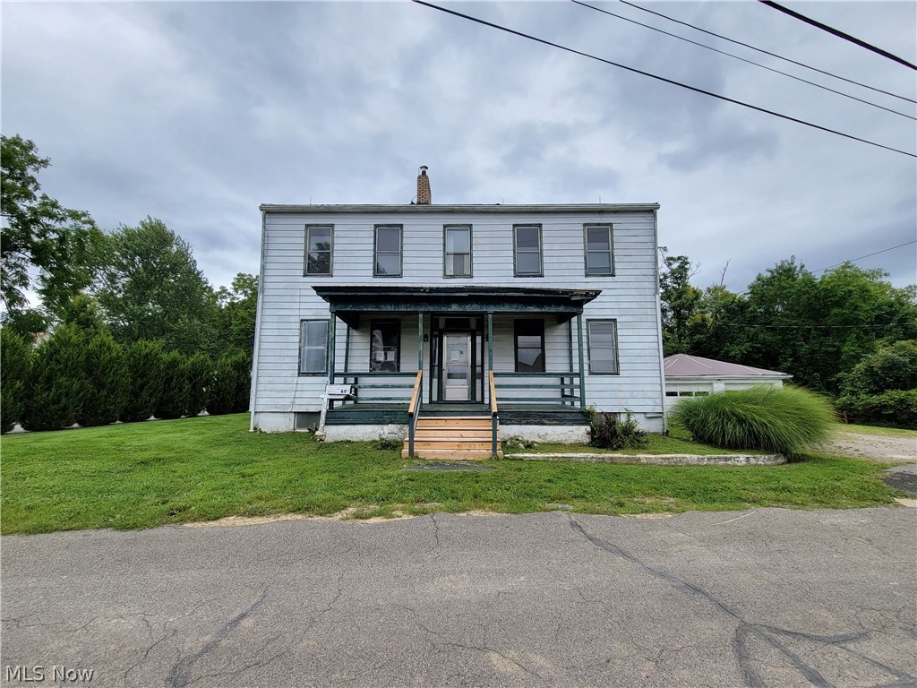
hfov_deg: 106.2
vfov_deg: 89.9
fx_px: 344
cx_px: 458
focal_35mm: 13
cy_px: 344
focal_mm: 2.2
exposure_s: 1/705
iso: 50
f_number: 2.2
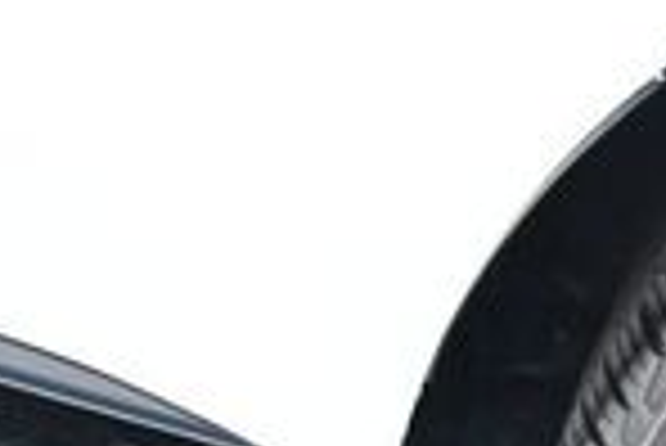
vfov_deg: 7.1
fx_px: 3518
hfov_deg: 10.1
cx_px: 1260
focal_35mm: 190
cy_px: 698
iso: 560
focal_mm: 22
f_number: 3.8
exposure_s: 1/250
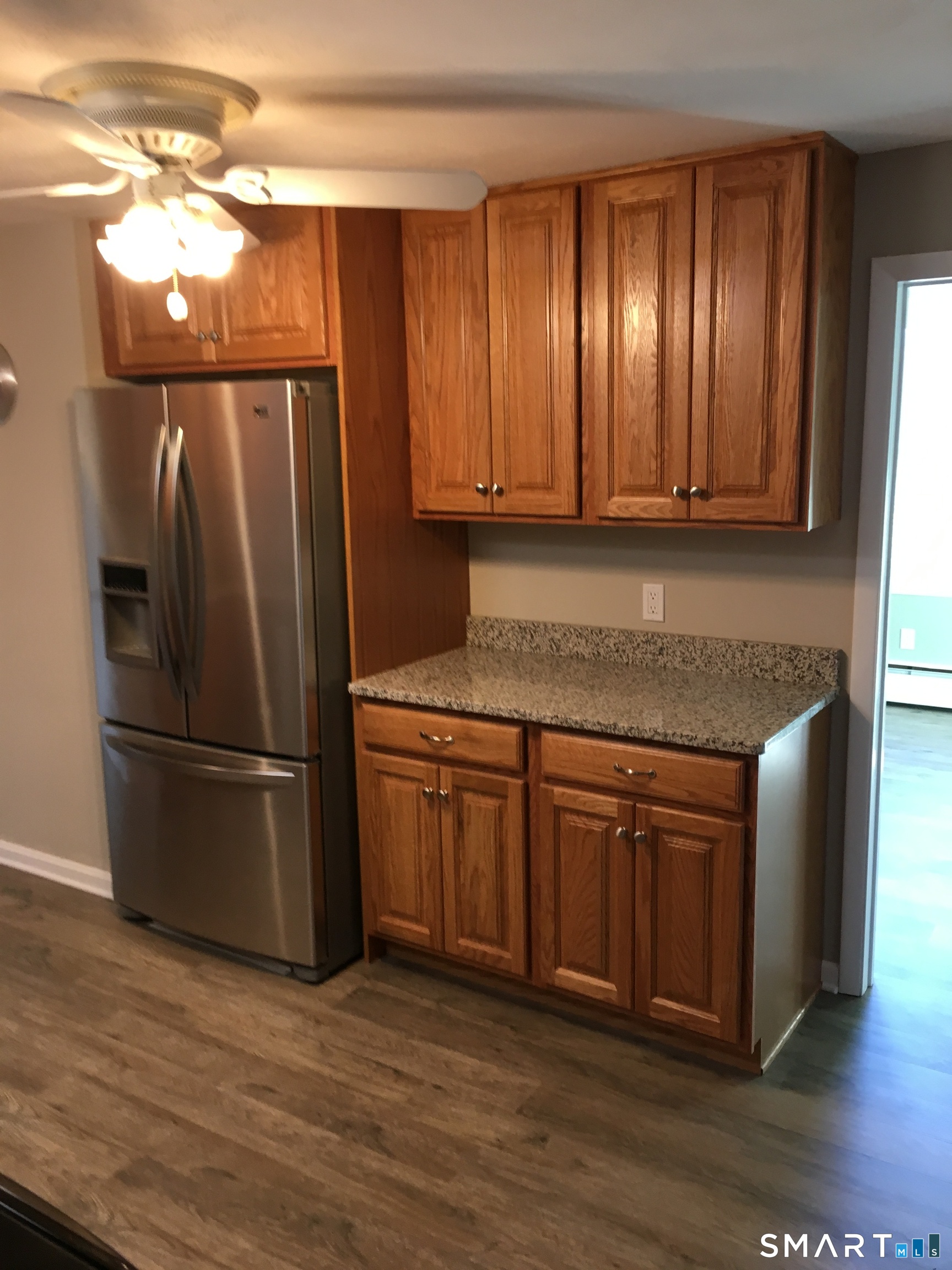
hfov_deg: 48.2
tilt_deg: -7.0
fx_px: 1063
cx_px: 476
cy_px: 635
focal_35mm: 29
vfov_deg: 61.7
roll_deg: +3.1
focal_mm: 4.15
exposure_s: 1/30
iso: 80
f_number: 2.2
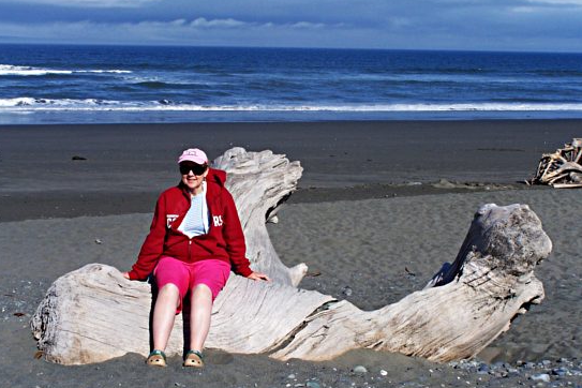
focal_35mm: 79
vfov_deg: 17.3
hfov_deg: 25.7
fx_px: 1277
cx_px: 288
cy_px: 191
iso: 80
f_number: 4.5
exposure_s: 1/1000
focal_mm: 12.4
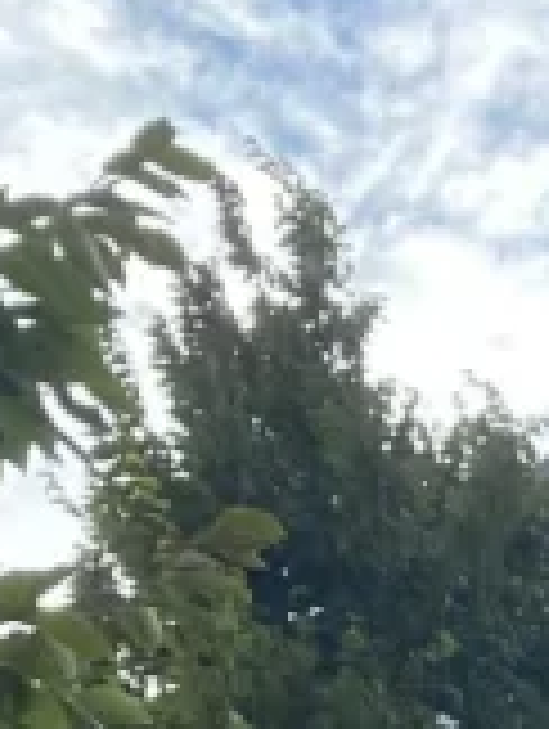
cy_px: 1989
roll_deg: +0.0
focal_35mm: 164
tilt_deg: +19.5
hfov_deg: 7.9
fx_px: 3459
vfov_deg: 9.9
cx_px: 1638
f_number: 1.8
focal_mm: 4.25
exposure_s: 1/905
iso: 32
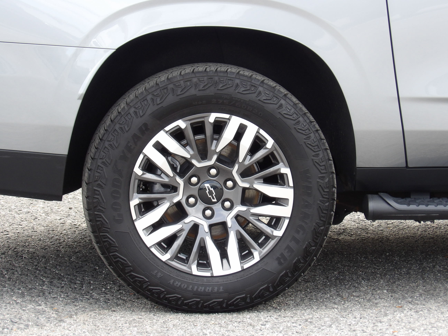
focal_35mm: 169
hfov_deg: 11.7
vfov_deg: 8.8
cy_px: 168
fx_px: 2187
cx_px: 224
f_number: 4.4
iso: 123
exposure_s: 1/100
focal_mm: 30.2
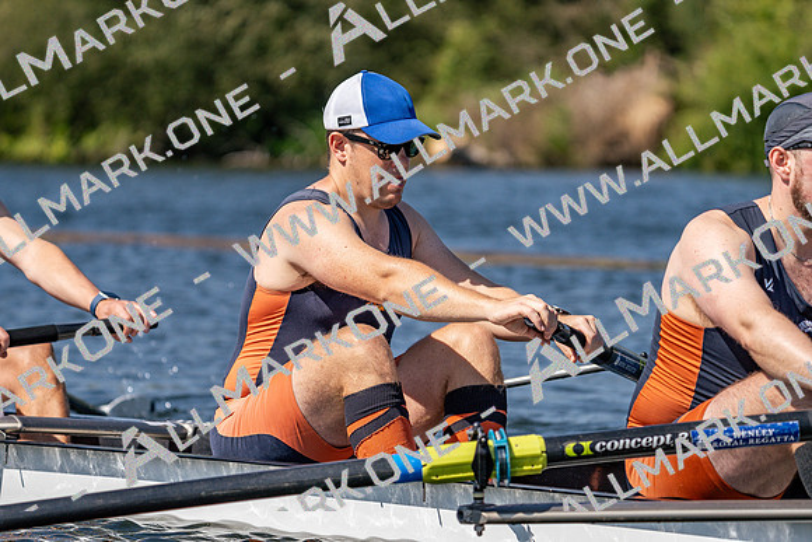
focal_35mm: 252
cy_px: 271
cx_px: 406
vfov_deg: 5.5
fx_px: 5685
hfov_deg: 8.2
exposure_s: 1/2000
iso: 200
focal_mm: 252
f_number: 5.6
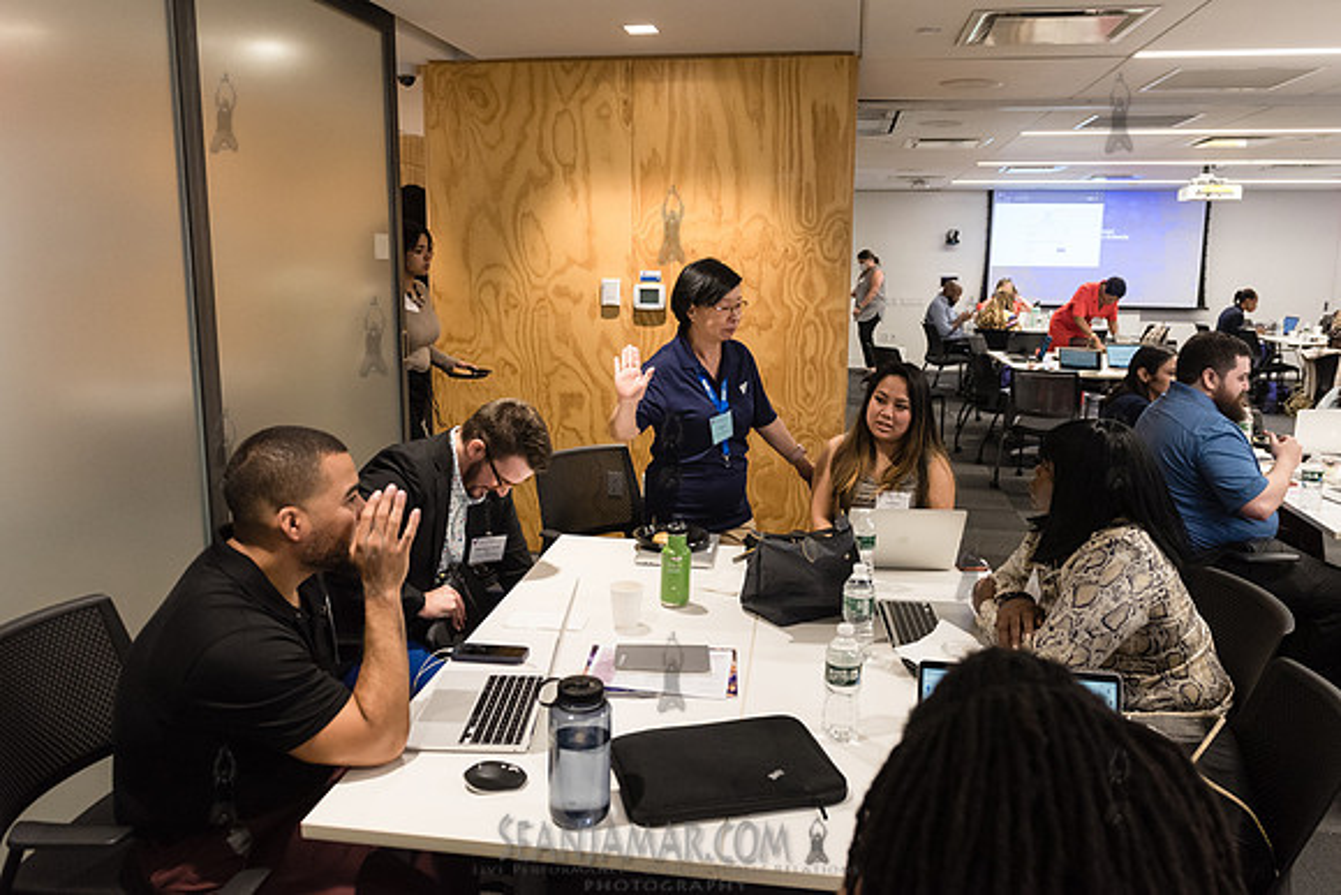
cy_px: 415
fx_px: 987
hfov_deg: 68.4
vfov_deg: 48.7
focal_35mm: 26
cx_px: 680
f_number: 4.5
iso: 2500
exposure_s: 1/250
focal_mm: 24
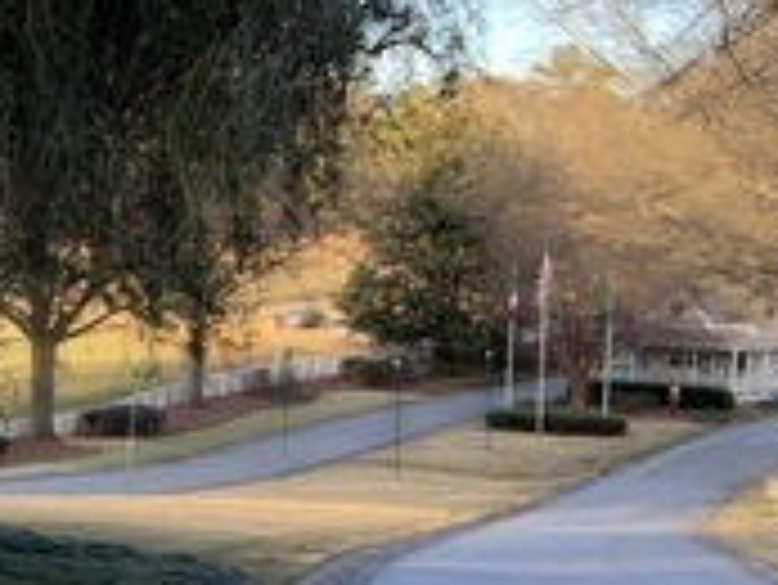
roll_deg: -2.5
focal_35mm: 107
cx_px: -594
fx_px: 2407
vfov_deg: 13.9
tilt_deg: -3.2
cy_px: 274
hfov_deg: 15.8
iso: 16
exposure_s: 1/157
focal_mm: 3
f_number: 1.8
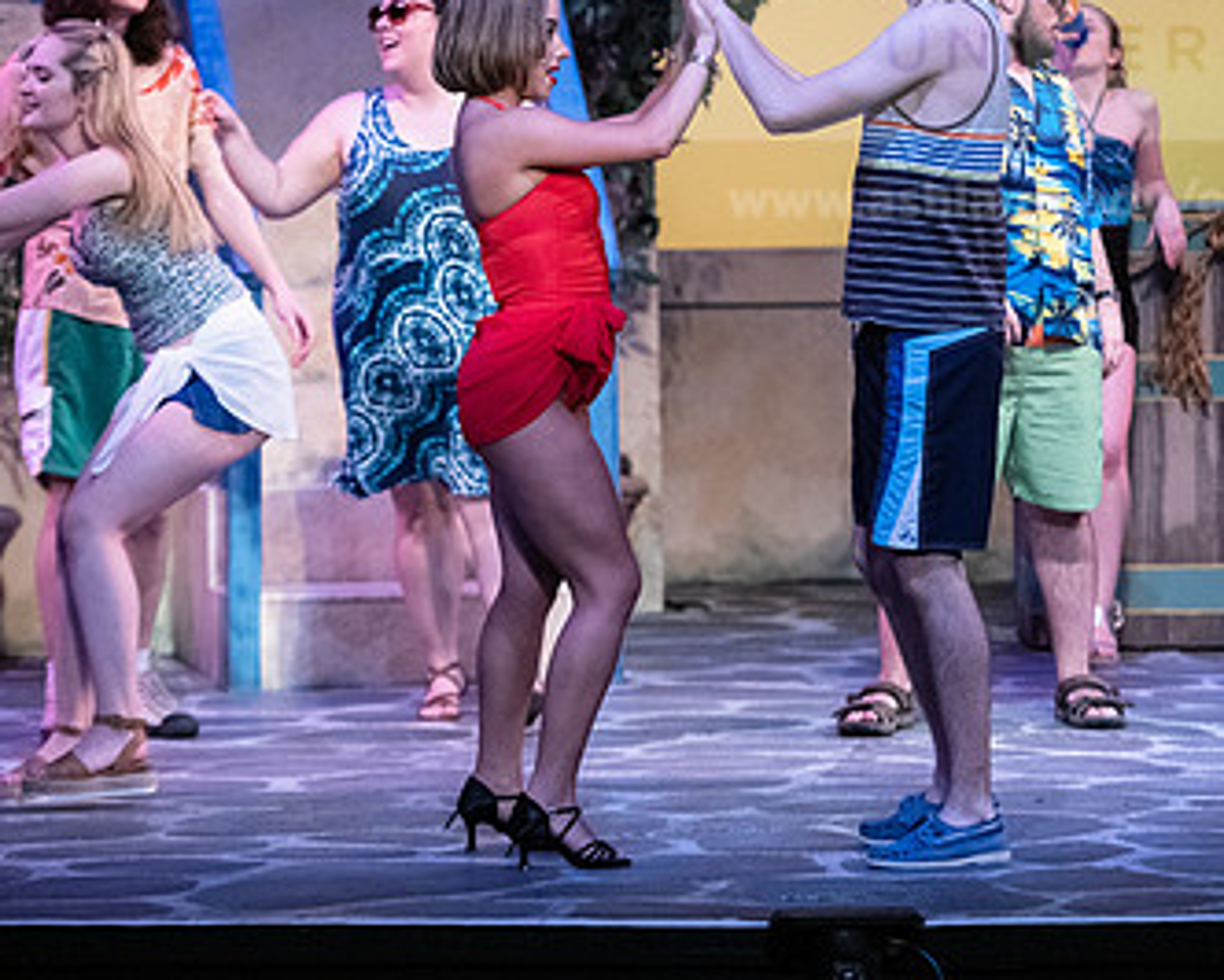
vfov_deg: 7.7
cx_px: 560
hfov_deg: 9.7
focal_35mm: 200
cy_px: 278
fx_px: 7249
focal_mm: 122
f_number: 3.2
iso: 3200
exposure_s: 1/500
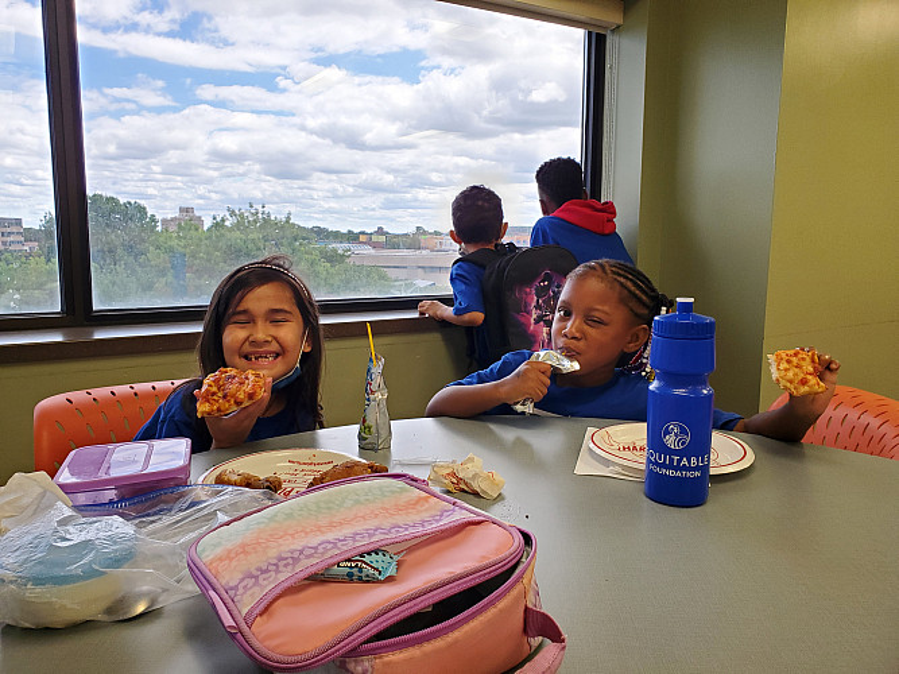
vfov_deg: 53.0
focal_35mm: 26
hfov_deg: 67.3
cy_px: 337
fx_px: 675
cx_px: 450
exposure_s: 1/100
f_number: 2.4
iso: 250
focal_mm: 4.3
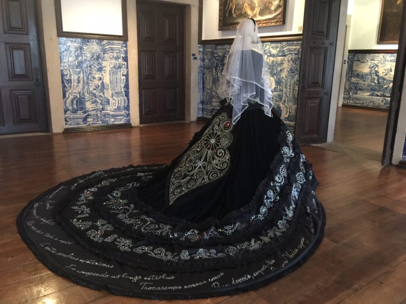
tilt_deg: -13.7
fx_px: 340
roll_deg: -1.3
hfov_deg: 61.7
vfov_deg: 48.2
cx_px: 203
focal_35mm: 29
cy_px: 152
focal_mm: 4.15
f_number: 2.2
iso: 125
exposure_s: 1/8
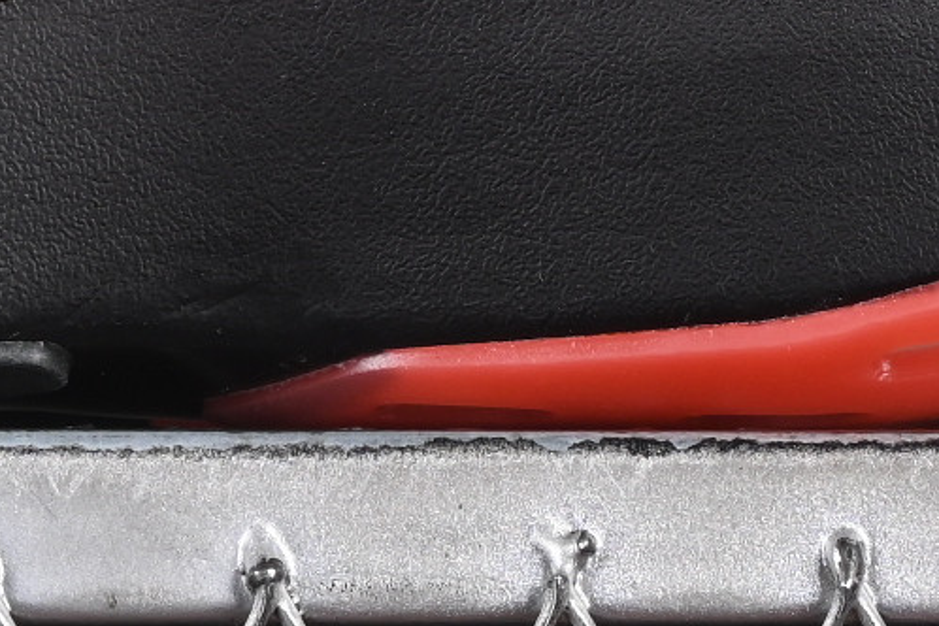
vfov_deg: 3.3
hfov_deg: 4.9
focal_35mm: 419
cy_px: -666
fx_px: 10928
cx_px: -279
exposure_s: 1/60
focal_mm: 50
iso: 160
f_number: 6.3
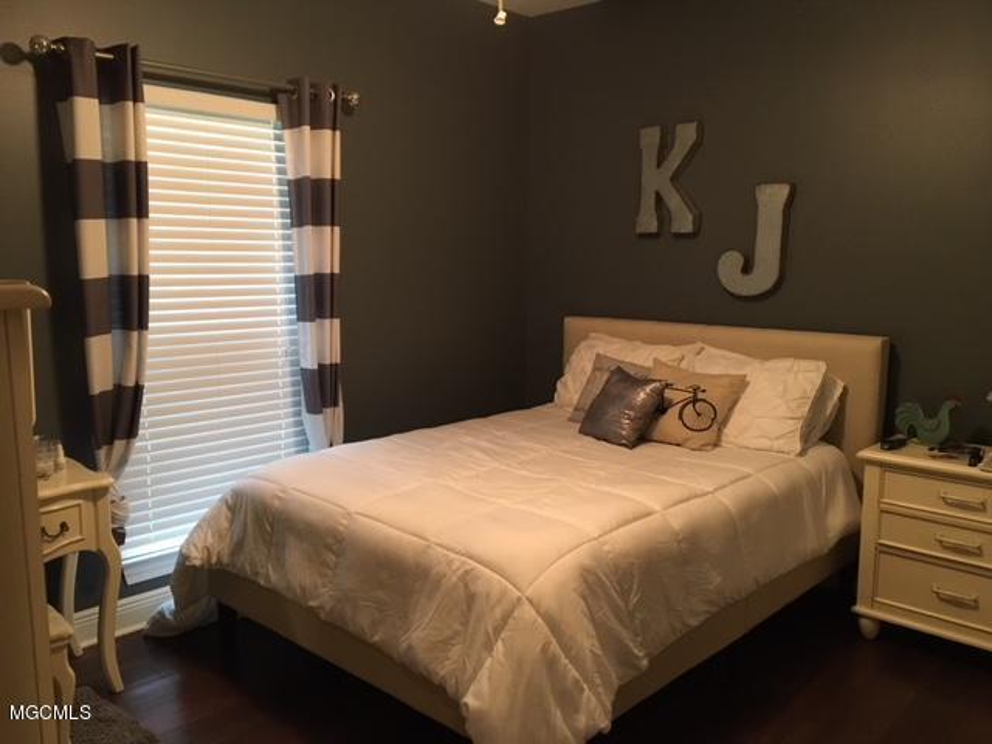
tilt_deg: -7.7
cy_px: 372
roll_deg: +0.2
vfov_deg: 48.2
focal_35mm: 29
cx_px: 496
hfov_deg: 61.7
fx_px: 831
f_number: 2.2
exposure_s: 1/24
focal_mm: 4.15
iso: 200
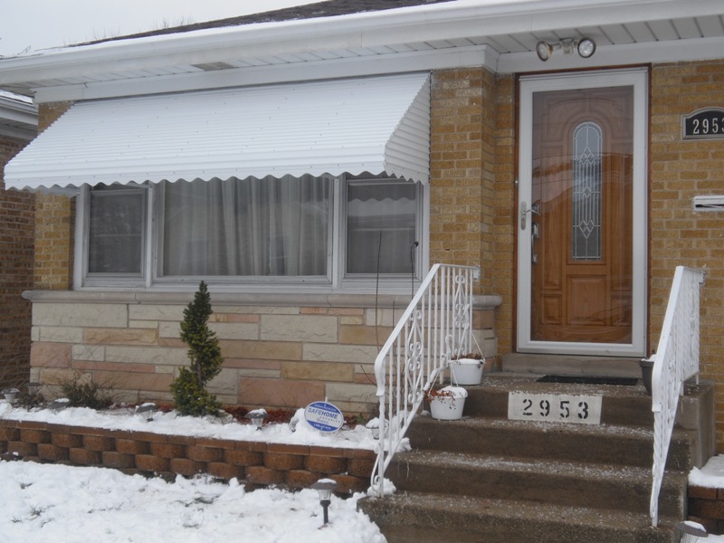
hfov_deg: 40.4
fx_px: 983
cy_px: 272
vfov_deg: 30.9
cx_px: 362
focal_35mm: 47
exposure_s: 1/200
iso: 64
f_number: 3.4
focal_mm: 7.91
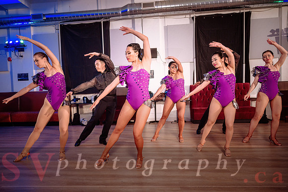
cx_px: 130
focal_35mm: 26
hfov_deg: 68.6
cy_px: 105
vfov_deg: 49.0
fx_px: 211
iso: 1600
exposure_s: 1/250
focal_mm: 24
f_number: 2.8
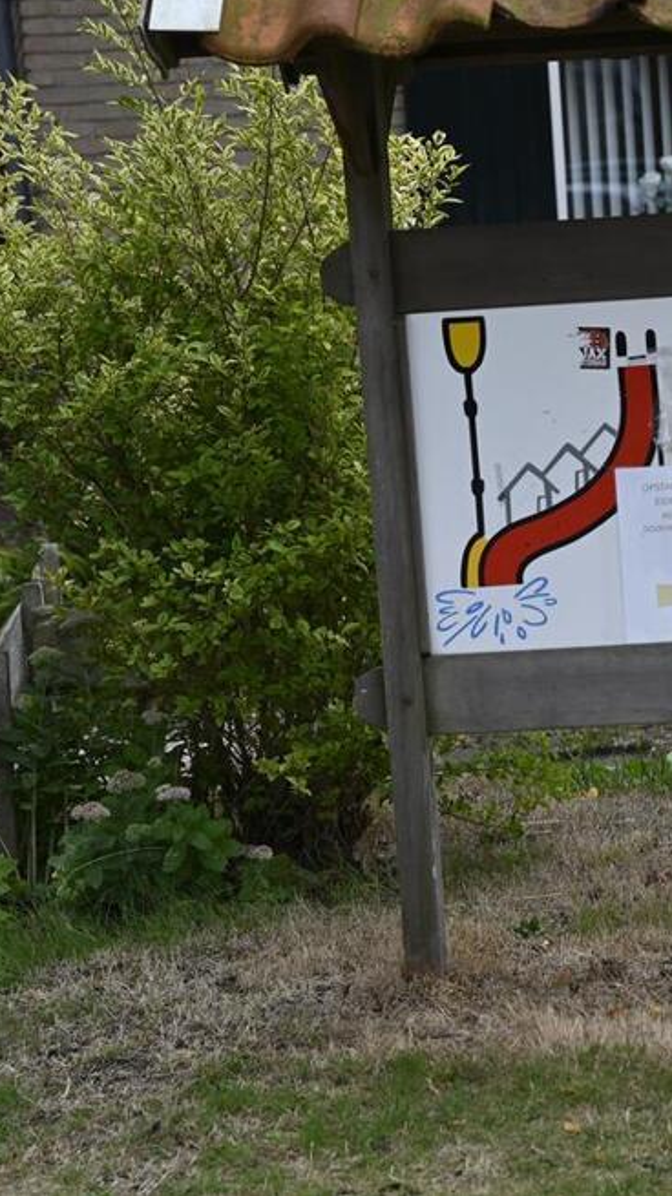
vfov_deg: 19.3
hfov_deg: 10.8
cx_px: 747
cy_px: 596
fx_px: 3519
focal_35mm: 111
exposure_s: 1/250
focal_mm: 70
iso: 200
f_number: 4.5
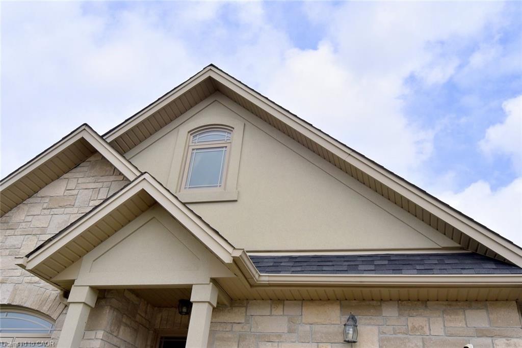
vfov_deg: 42.3
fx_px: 450
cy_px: 174
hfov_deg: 60.3
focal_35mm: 31
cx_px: 261
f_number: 13
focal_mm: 31
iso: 500
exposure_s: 1/640
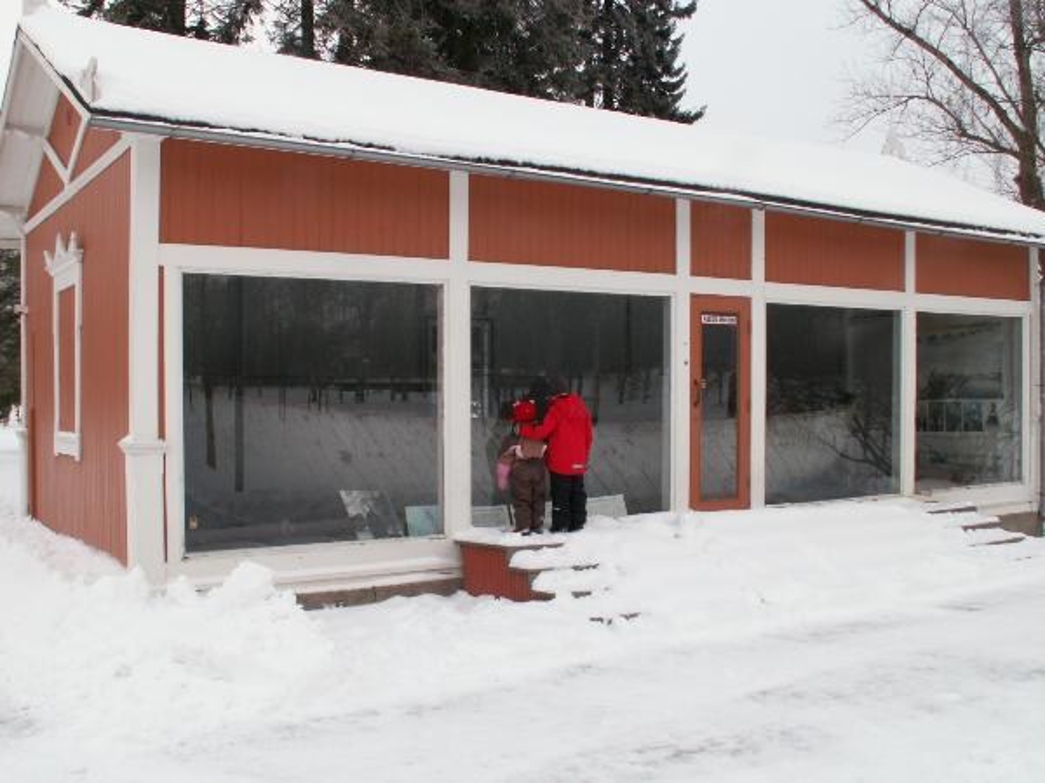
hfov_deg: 52.6
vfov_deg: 40.7
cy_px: 392
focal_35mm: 35
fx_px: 1057
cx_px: 522
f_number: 7.1
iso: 50
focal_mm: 5.86
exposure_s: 1/30
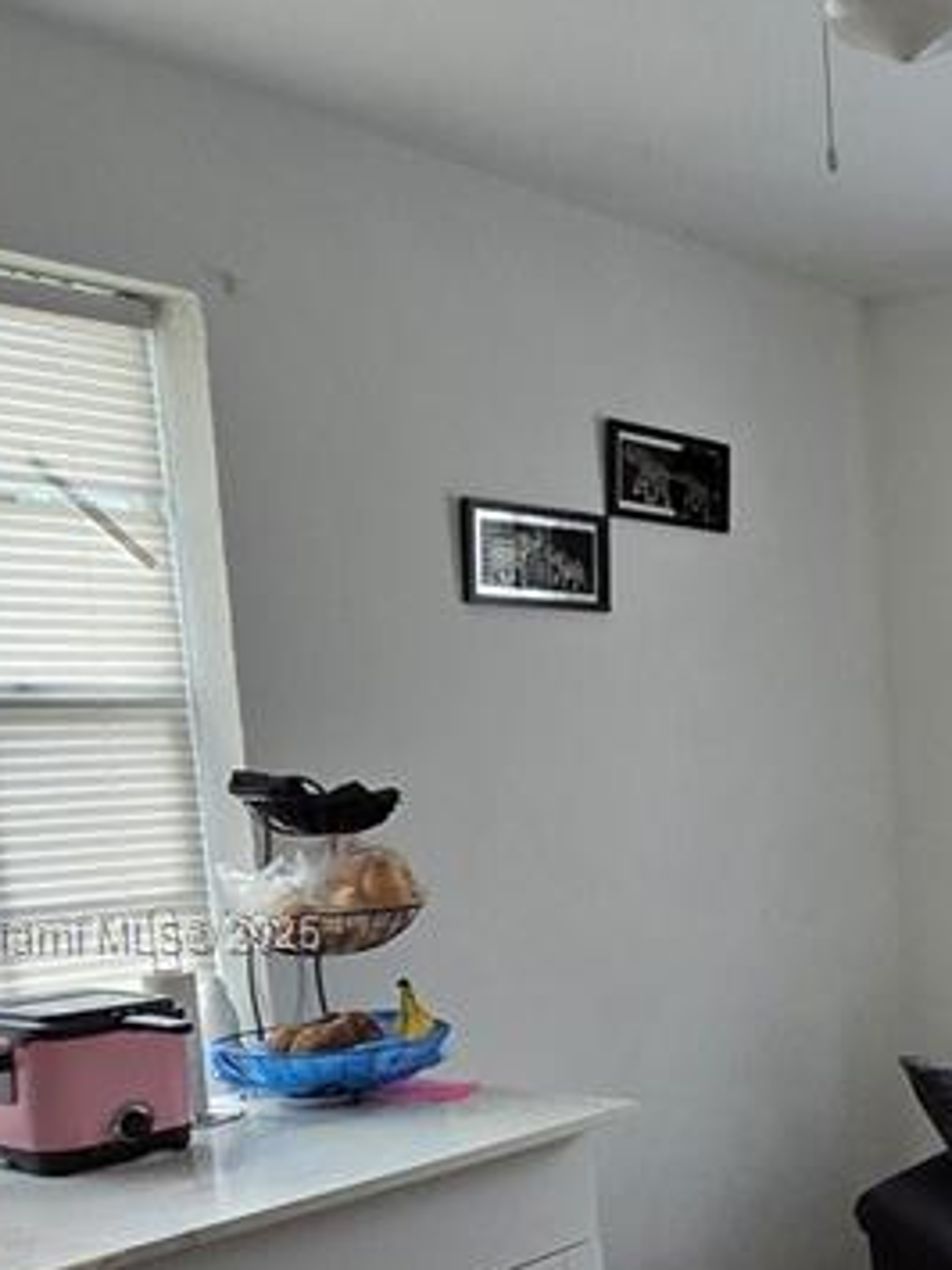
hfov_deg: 27.0
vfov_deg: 41.8
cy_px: 937
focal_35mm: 44
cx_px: 1278
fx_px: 1614
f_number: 2.2
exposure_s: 1/60
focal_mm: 2.2
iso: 320
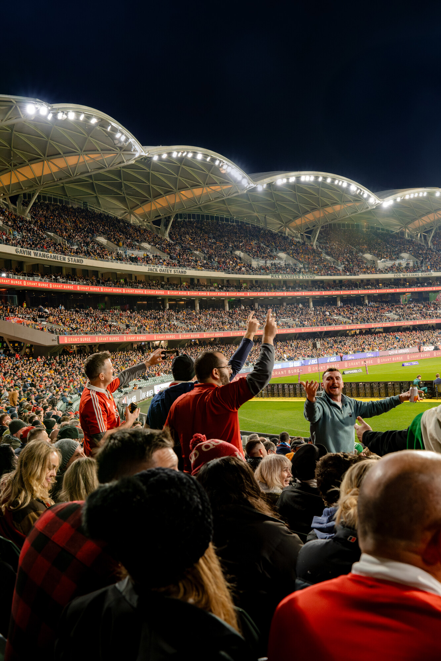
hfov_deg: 37.8
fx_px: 643
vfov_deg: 54.4
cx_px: 220
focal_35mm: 35
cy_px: 330
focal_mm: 35
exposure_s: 1/200
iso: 2500
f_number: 7.1
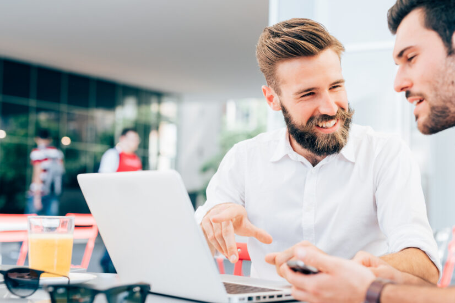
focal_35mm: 62
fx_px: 784
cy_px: 156
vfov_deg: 21.9
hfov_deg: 32.3
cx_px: 278
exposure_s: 1/500
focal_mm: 50
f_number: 2.8
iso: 320
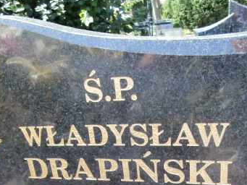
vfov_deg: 30.6
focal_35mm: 45
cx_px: 121
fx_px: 321
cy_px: 171
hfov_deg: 42.1
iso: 100
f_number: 3
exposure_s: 1/125
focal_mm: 4.2
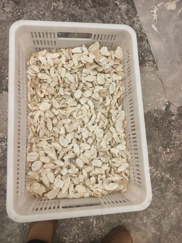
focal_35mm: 23
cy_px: 122
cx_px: 91
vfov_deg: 73.9
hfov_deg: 58.9
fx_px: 161
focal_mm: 5.6
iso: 208
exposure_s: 1/100
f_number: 1.57
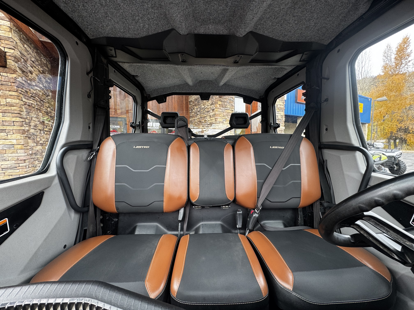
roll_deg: +0.6
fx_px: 167
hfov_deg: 102.1
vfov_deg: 85.7
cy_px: 155
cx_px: 207
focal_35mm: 14
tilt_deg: -6.0
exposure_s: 1/99
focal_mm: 2.22
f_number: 2.2
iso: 64
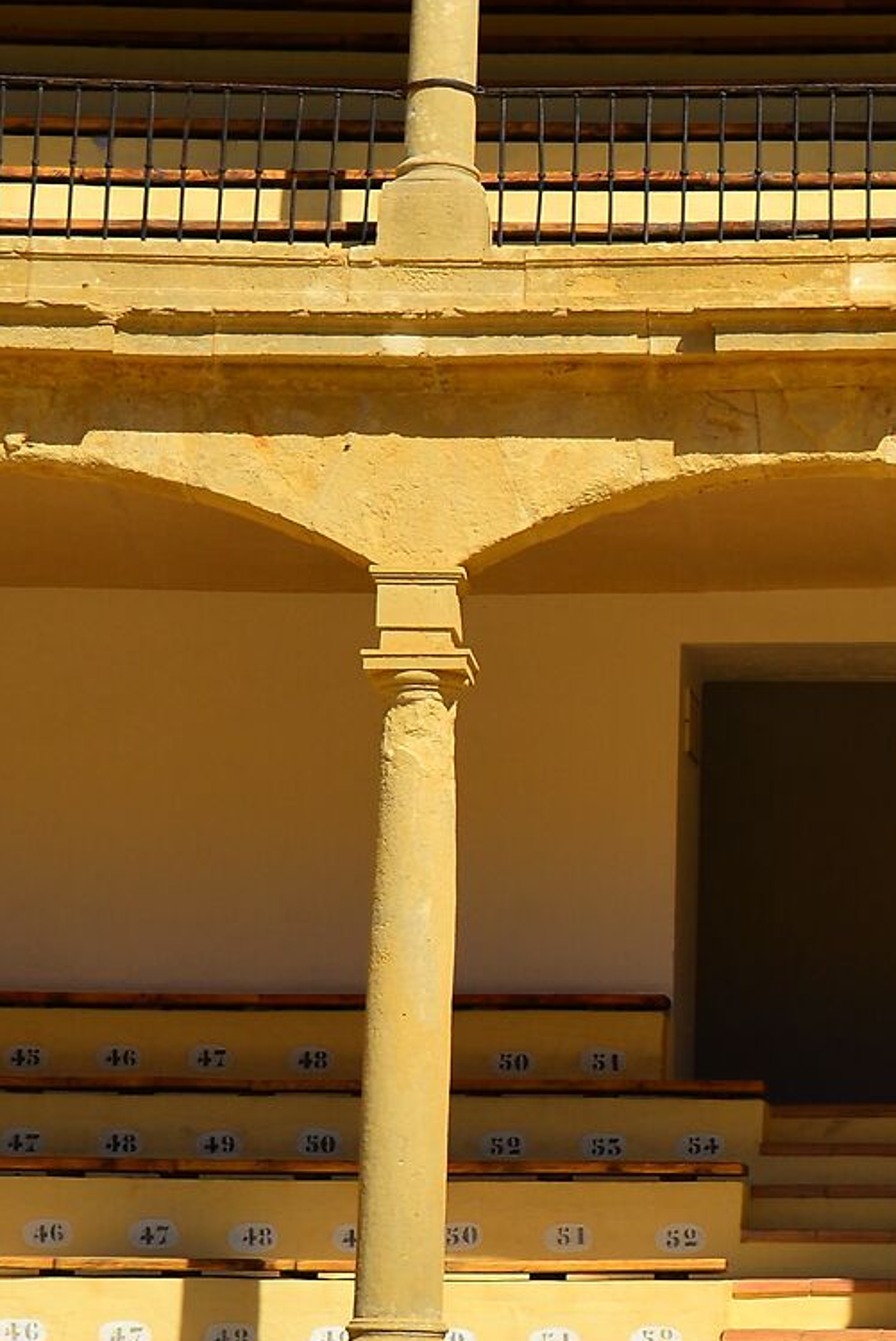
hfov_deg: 12.0
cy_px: 708
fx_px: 4175
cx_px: 1057
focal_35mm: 112
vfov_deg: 18.2
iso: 125
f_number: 4
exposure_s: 1/2000
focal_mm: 35
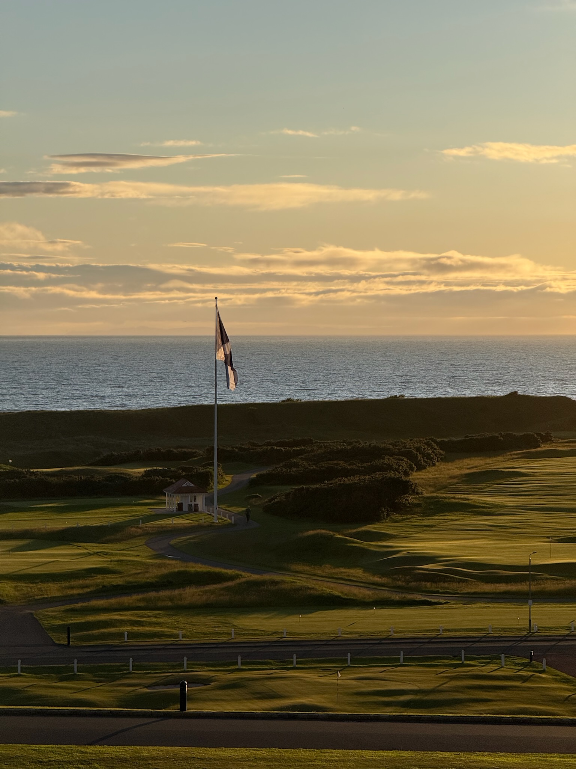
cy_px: 384
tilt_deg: -1.2
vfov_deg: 16.4
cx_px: 288
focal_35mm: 120
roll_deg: +0.3
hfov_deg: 12.3
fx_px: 2662
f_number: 2.8
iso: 64
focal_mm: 15.66
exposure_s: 1/2933
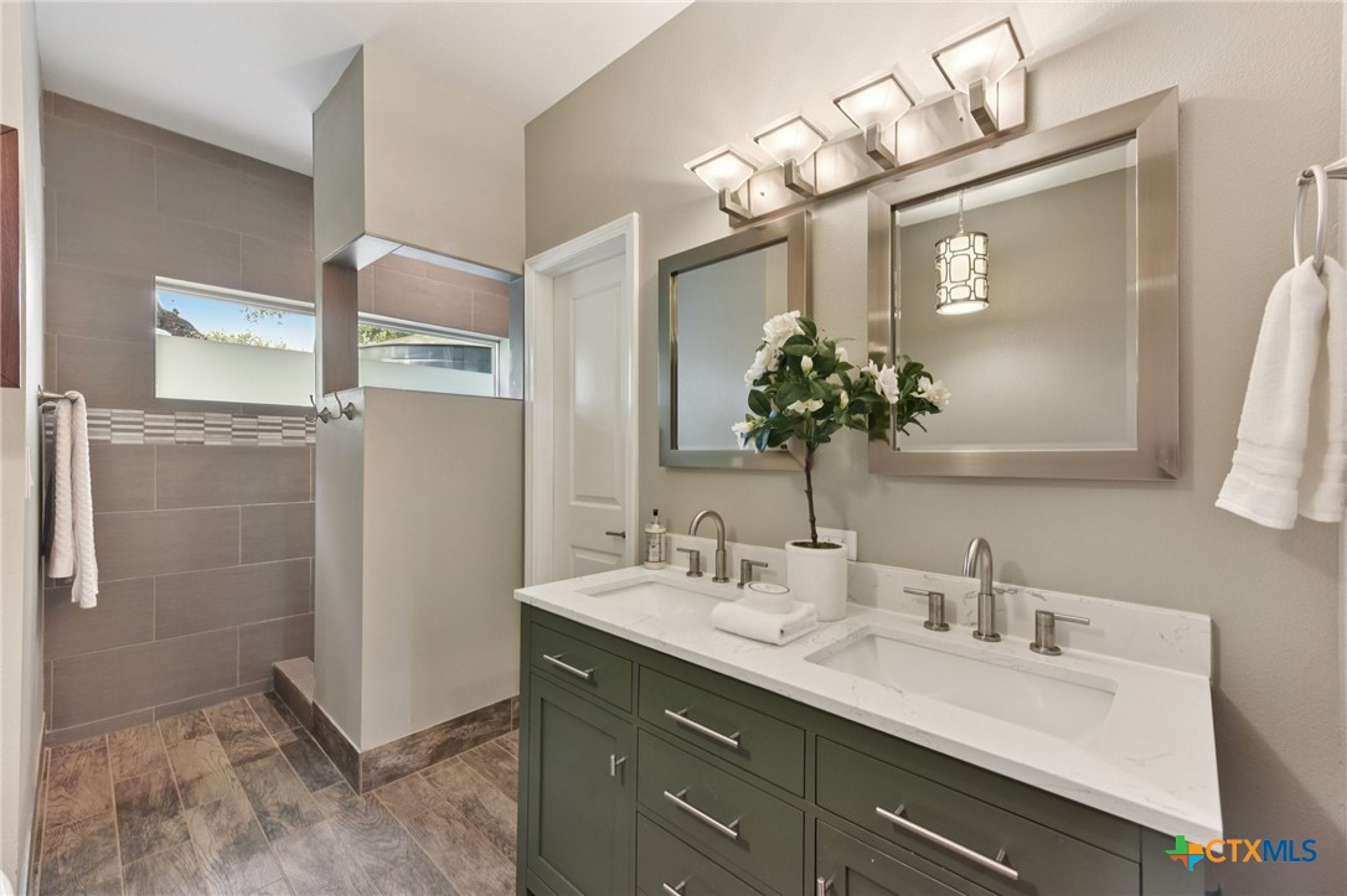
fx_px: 561
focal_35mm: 15
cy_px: 448
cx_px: 674
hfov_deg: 100.4
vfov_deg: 77.3
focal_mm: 15
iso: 500
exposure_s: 1/15
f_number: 8
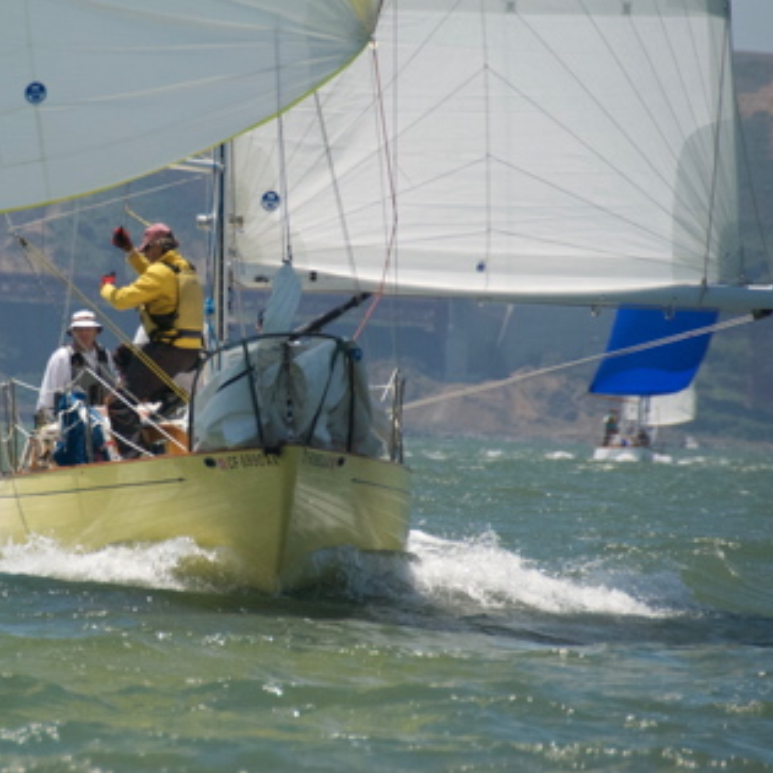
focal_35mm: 474
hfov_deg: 3.7
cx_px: 200
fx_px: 11975
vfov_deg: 3.7
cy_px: 297
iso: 800
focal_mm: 200
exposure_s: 1/4000
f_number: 5.6
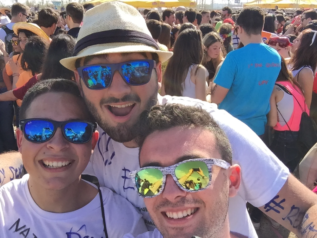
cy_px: 119
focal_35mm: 31
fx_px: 284
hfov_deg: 58.4
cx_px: 158
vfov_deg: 45.4
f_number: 2.2
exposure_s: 1/599
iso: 32
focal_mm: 2.65
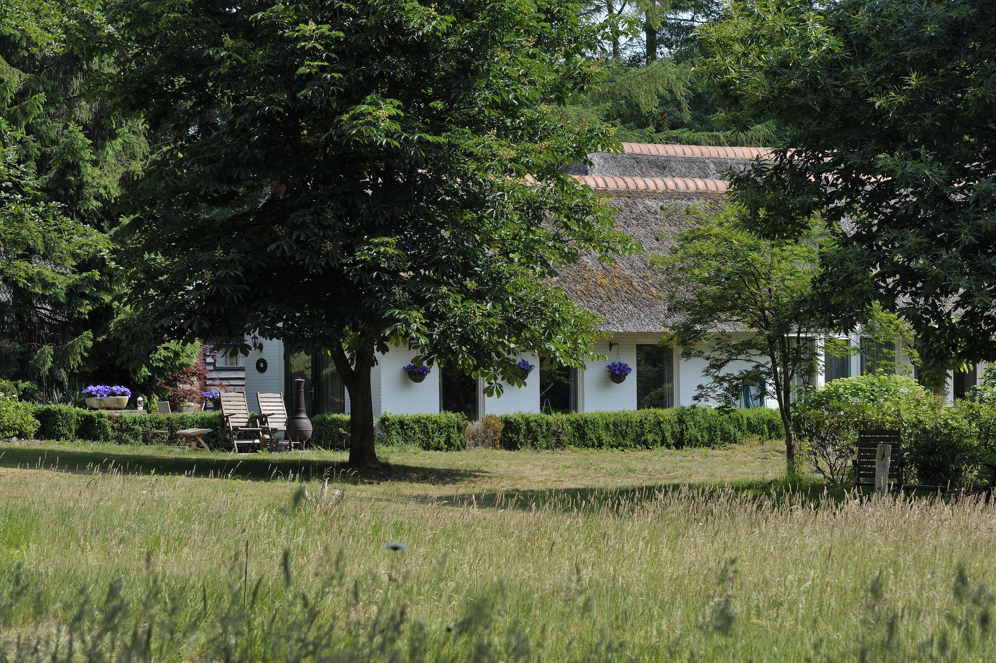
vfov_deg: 10.5
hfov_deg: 15.8
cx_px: 498
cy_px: 332
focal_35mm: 130
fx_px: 3594
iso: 400
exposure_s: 1/250
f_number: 14
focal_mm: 130
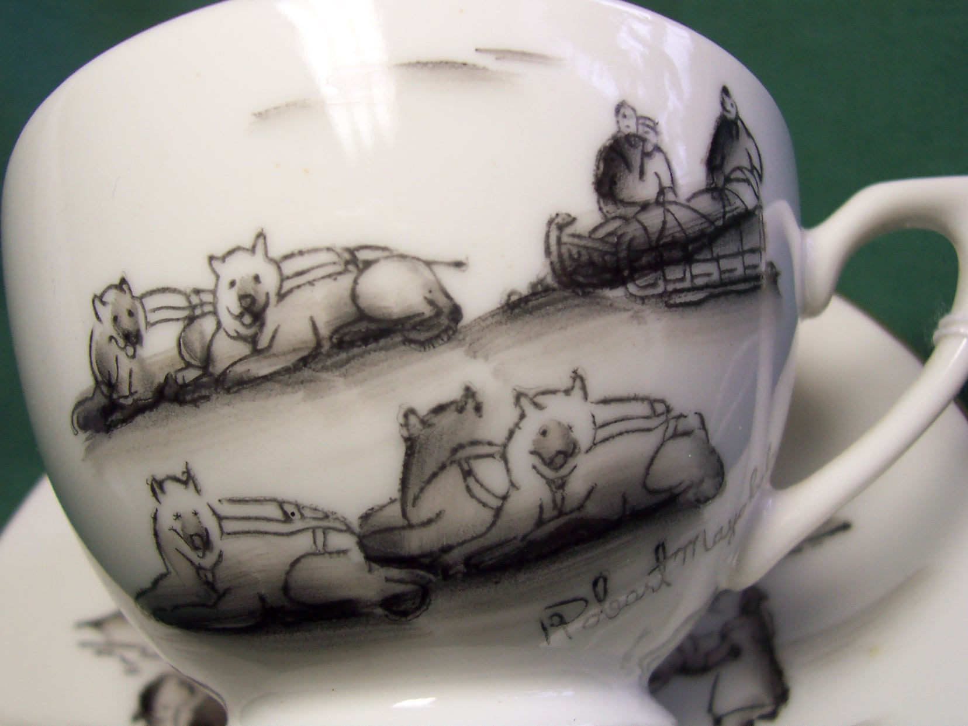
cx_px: 484
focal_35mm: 37
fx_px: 1035
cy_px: 363
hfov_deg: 50.1
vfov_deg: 38.7
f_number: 2.8
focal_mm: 5.6
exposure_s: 1/60
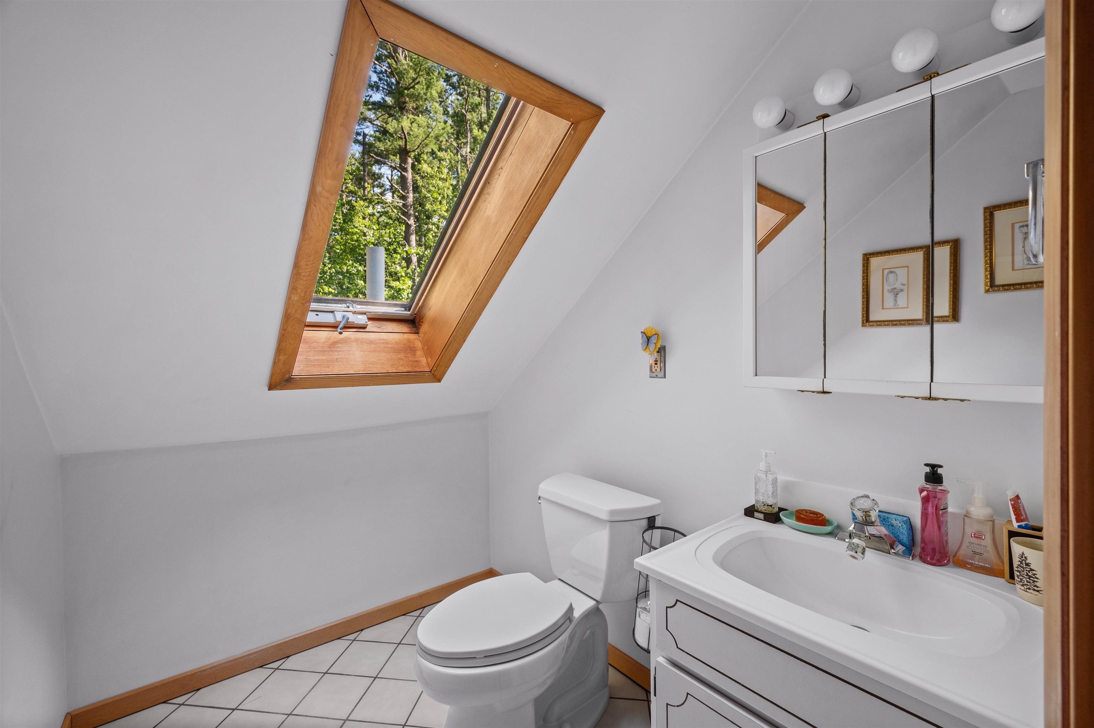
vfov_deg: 77.2
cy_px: 364
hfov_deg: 100.4
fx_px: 455
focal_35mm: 15
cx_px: 547
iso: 250
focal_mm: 15
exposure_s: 1.3
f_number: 7.1
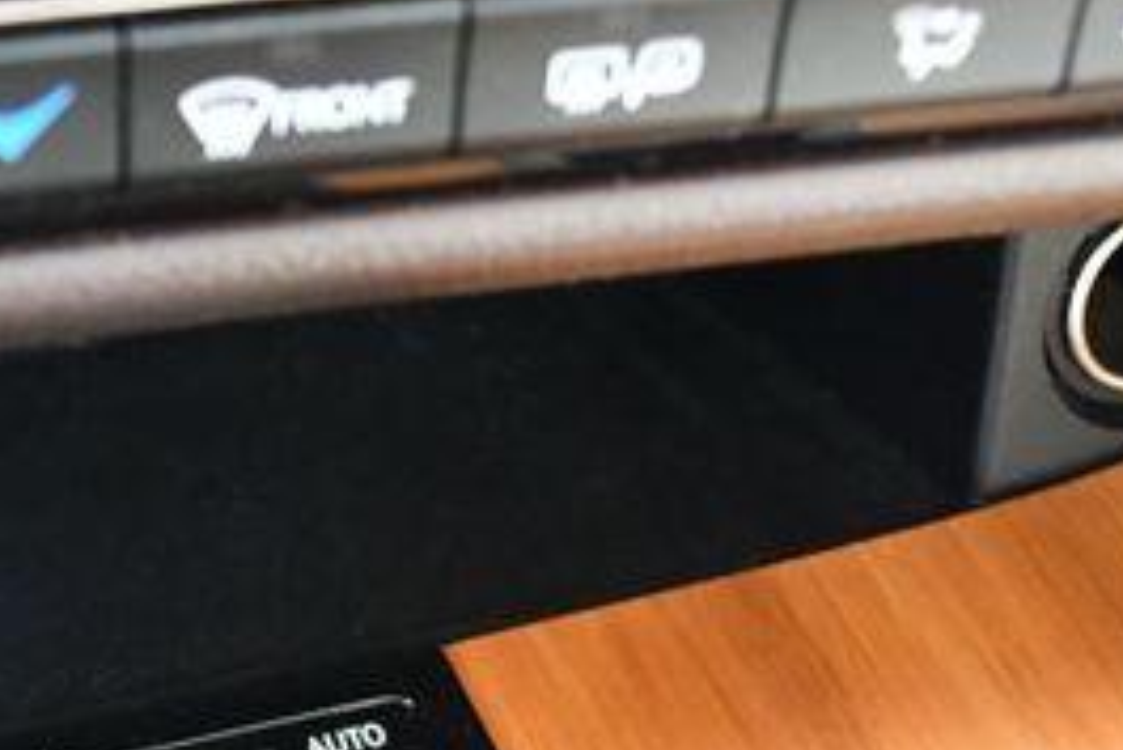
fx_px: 2715
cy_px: 864
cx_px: 97
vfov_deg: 15.2
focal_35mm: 87
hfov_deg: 22.7
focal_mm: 18
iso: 3200
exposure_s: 1/100
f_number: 3.5
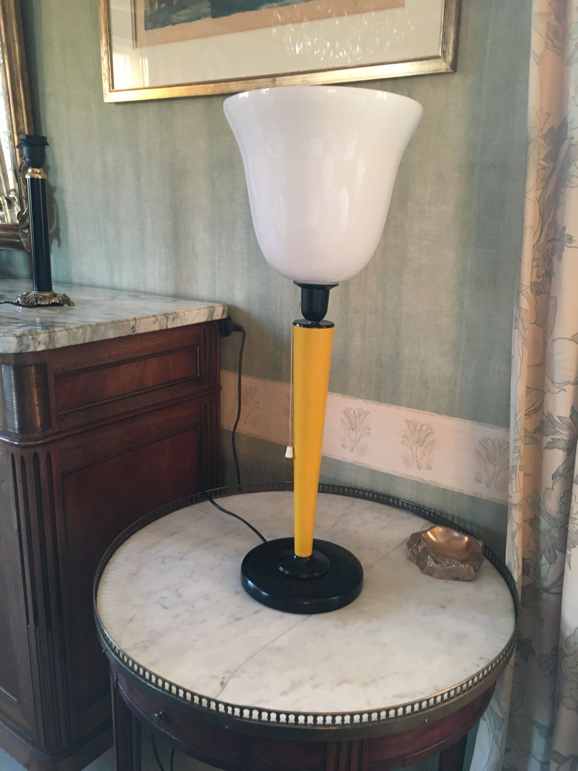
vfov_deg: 61.7
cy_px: 386
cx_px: 289
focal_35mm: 29
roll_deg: -0.8
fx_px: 646
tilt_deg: -15.0
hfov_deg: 48.2
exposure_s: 1/20
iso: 200
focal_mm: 4.15
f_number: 2.2
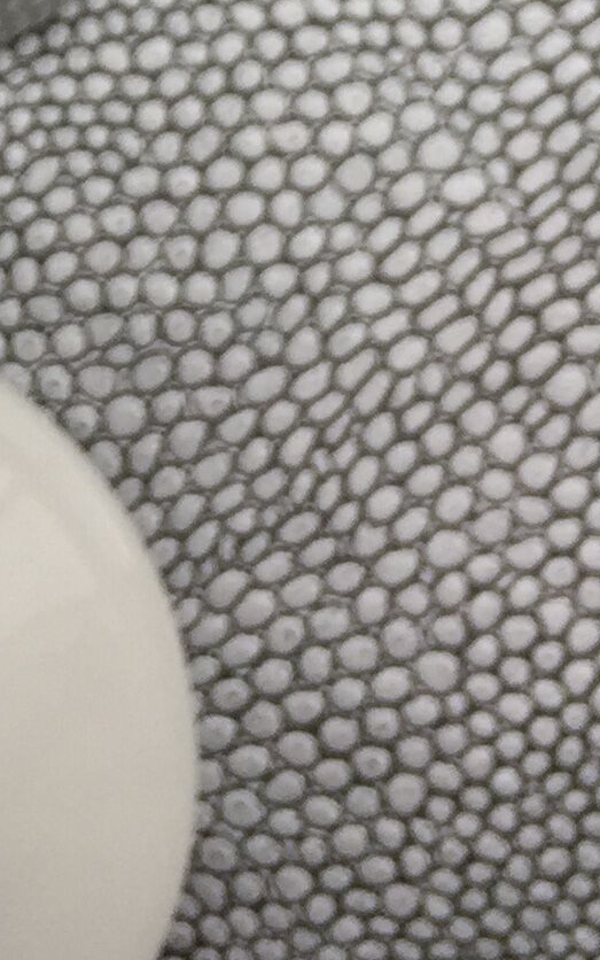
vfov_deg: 16.5
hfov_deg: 10.5
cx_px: -312
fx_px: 3137
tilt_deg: -84.5
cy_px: -243
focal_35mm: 120
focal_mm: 4.15
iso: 32
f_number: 2.2
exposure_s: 1/100
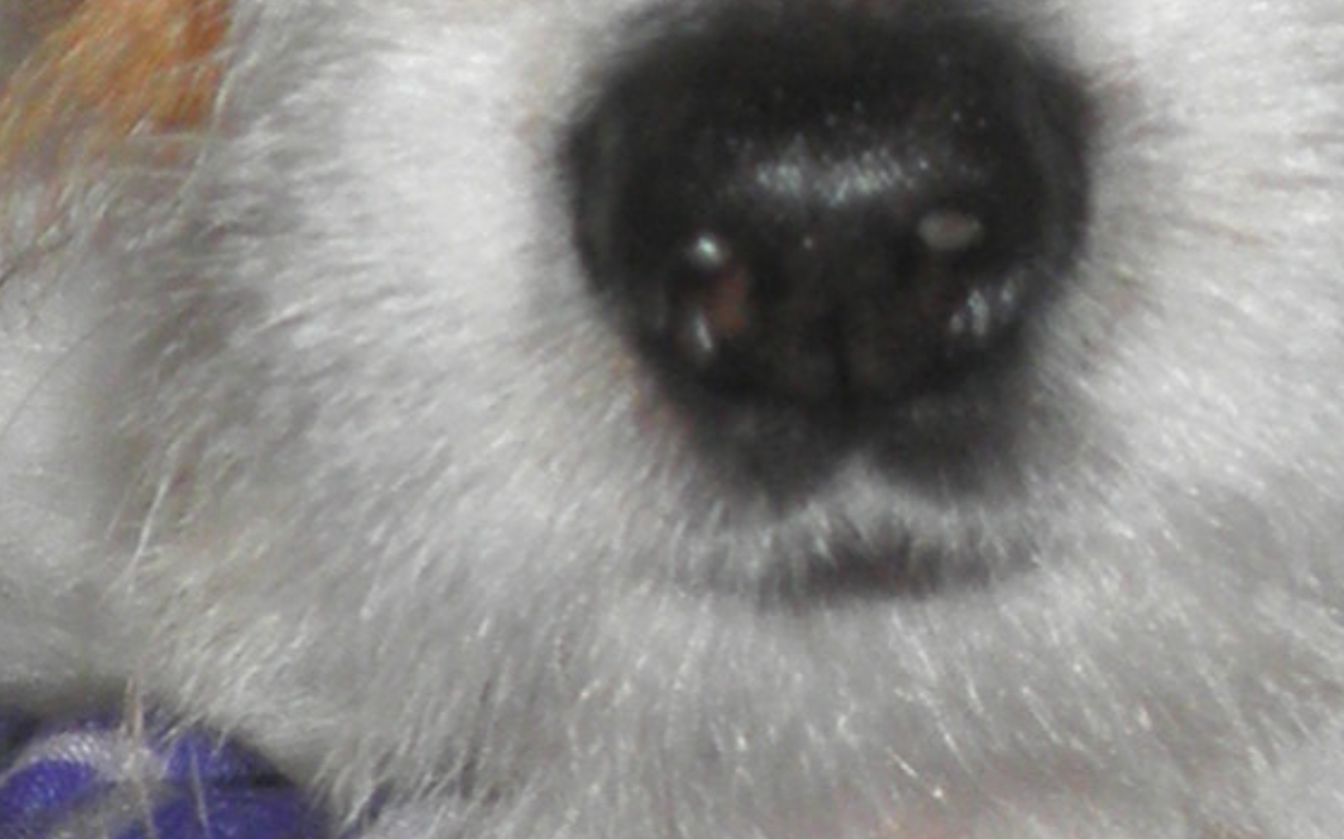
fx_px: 13948
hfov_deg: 5.5
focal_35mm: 381
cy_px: -1992
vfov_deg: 3.3
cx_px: 985
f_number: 3.4
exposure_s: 1/60
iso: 64
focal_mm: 8.3
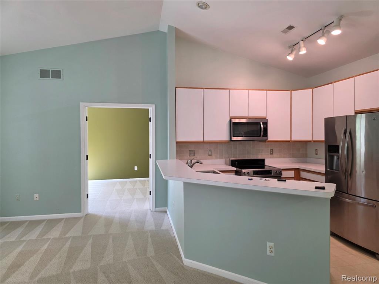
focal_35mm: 23
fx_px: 252
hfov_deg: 73.9
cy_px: 142
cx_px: 190
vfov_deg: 58.9
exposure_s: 1/120
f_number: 1.7
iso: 125
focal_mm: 6.3
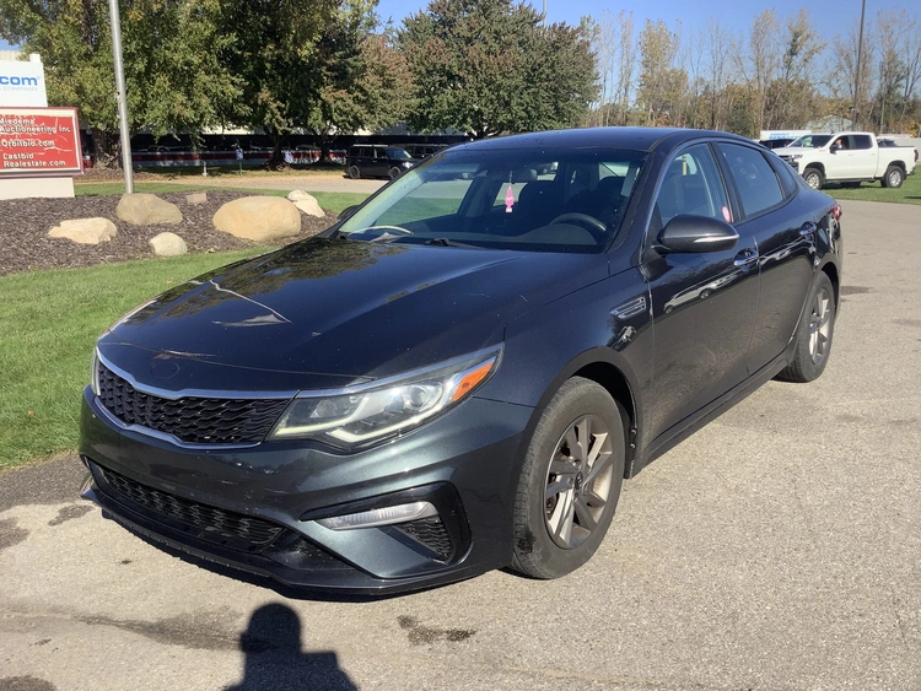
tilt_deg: -14.8
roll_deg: -0.1
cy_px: 346
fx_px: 825
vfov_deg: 45.5
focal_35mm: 31
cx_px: 460
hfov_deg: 58.3
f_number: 2.4
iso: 25
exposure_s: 1/867
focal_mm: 3.3
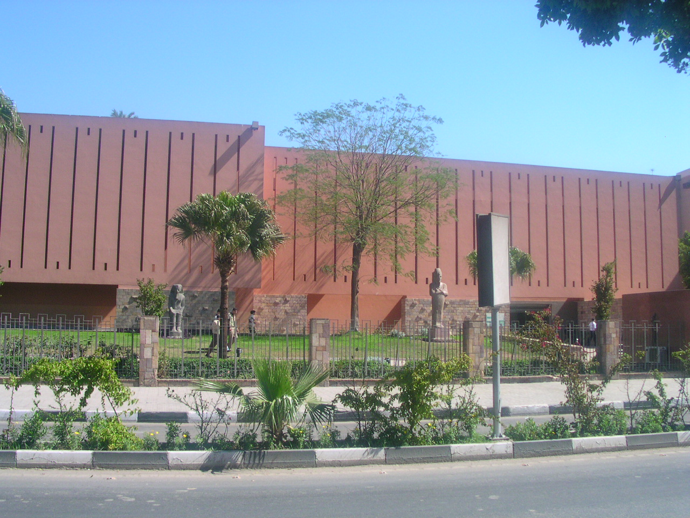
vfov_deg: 38.7
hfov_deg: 50.1
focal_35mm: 37
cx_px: 345
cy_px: 259
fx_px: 738
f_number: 4.5
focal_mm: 5.6
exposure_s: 1/289
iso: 100
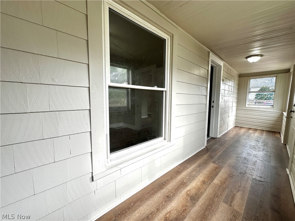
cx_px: 148
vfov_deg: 85.7
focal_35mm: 14
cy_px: 110
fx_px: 119
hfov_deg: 102.1
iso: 40
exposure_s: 1/140
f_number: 2.2
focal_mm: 2.22
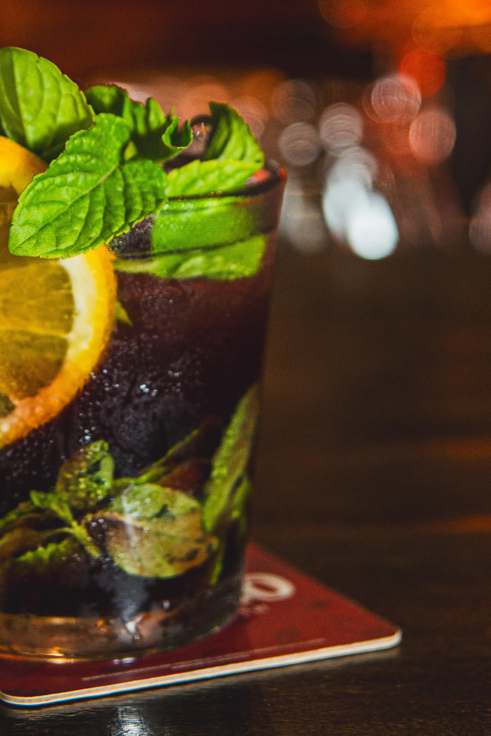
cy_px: 209
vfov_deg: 13.9
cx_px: 82
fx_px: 3005
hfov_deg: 9.3
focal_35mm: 147
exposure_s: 1/60
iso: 400
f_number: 4
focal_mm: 70
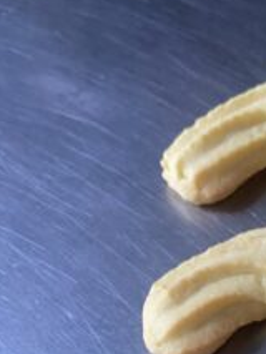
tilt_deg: -58.1
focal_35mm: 61
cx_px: 280
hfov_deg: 22.9
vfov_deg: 28.7
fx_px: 624
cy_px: 391
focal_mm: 4.25
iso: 320
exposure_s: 1/60
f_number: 1.8
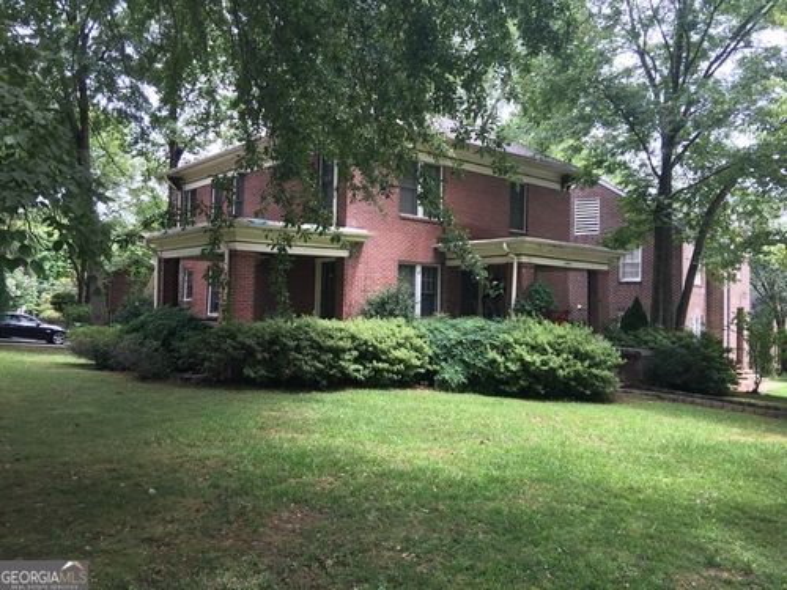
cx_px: 394
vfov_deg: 48.2
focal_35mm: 29
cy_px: 295
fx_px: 659
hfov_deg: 61.7
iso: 25
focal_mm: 4.15
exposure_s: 1/120
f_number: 2.2
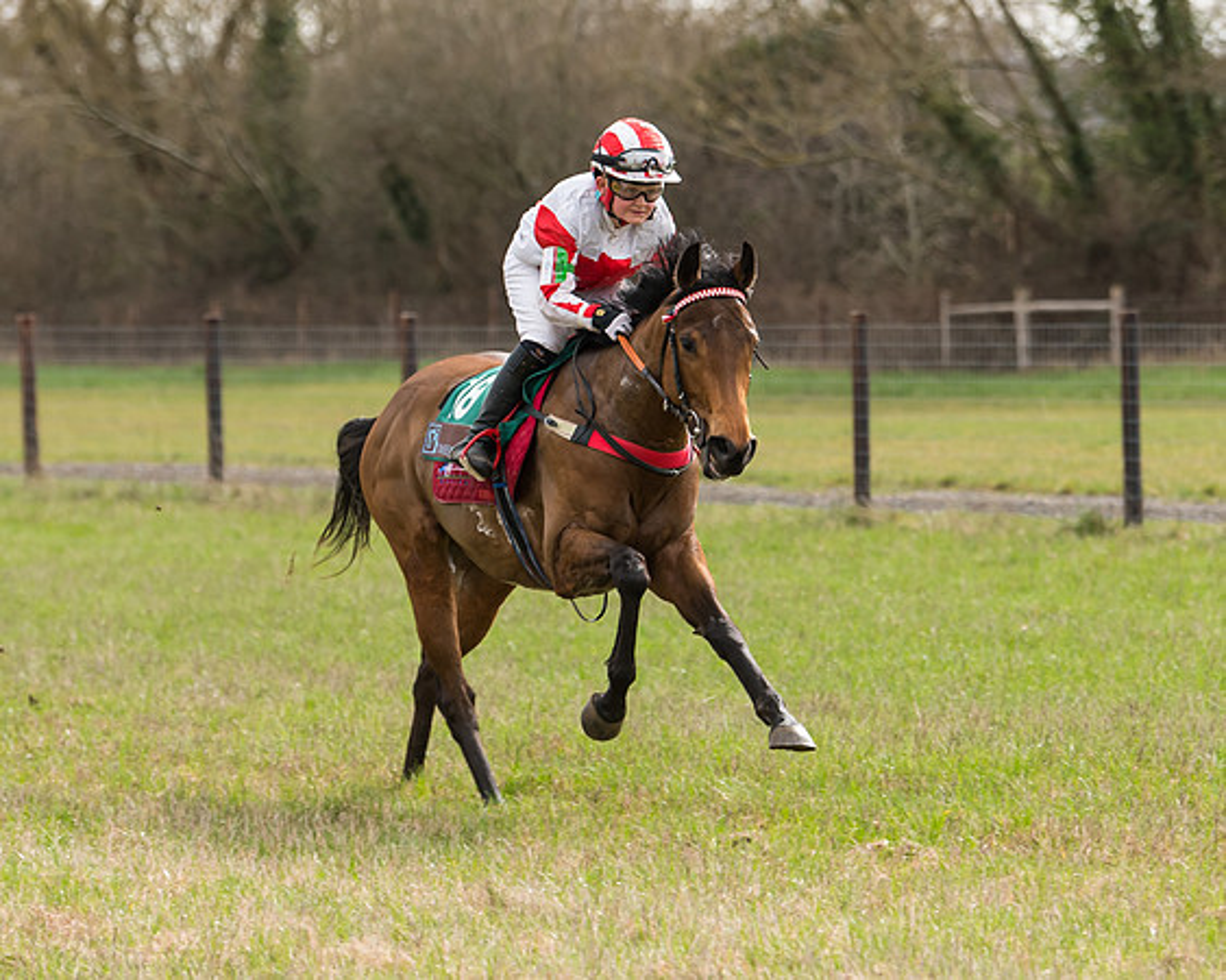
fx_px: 9955
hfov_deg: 7.0
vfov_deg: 5.6
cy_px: 514
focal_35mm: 274
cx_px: 605
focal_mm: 135
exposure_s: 1/800
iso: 250
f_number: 4
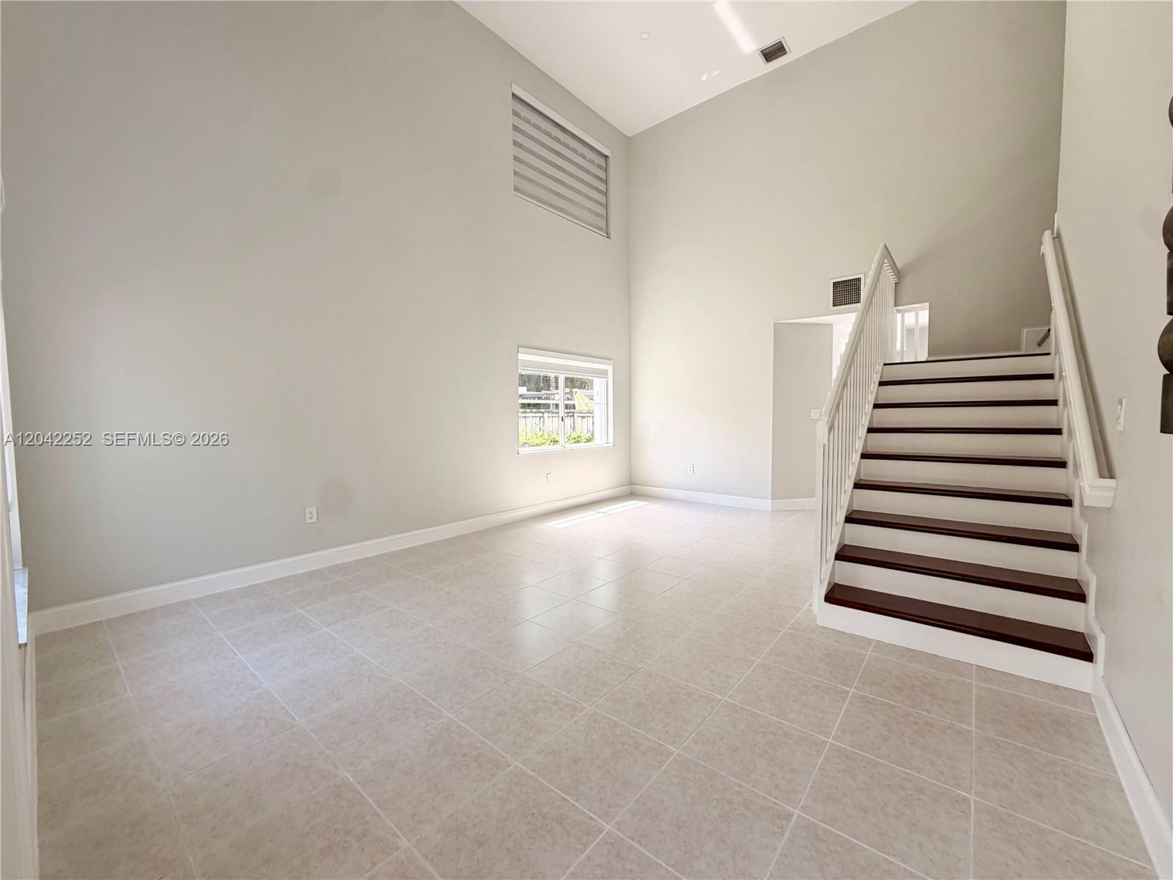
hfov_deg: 102.1
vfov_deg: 85.7
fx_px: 474
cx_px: 586
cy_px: 440
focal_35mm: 14
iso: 40
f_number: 2.2
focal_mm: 2.22
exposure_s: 1/157
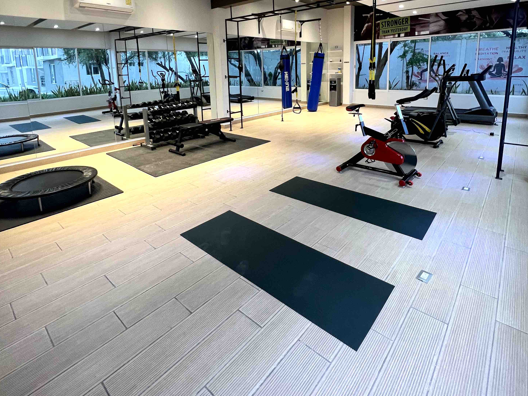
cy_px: 116
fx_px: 275
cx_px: 273
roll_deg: +1.6
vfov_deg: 68.5
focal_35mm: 18
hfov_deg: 87.7
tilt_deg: -5.6
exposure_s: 1/120
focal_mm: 1.57
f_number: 1.8
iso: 160
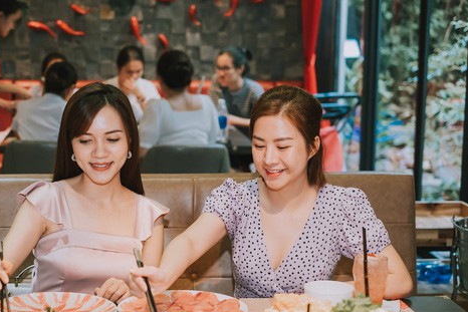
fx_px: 975
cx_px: 148
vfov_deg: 18.2
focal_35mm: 75
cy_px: 205
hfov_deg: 26.8
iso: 800
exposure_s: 1/125
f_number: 2
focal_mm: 35
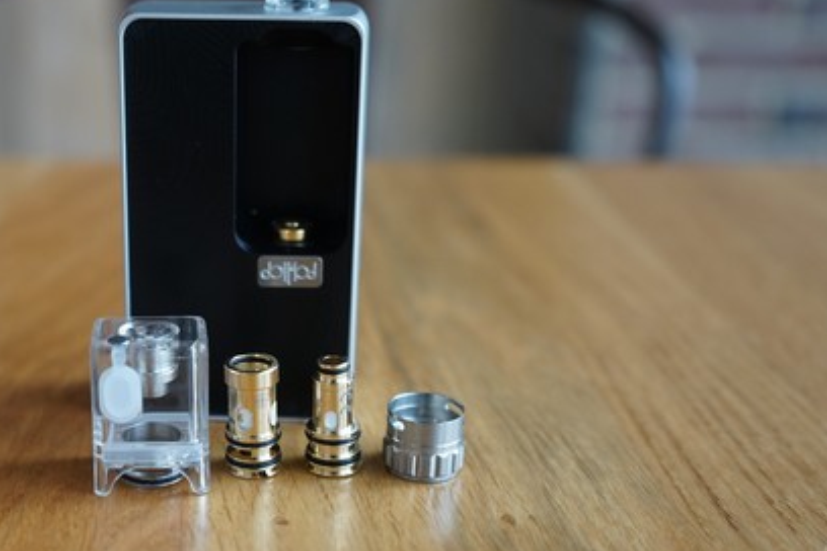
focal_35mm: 53
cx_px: 245
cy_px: 351
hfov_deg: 36.9
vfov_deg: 25.4
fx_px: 1217
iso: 200
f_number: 4
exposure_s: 1/60
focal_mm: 36
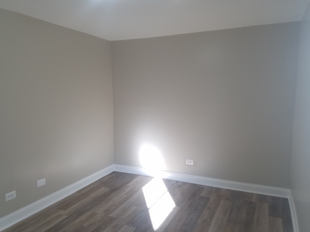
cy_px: 116
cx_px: 155
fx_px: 233
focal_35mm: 26
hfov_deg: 67.3
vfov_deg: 53.1
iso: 100
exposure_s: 1/120
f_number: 1.7
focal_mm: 4.2
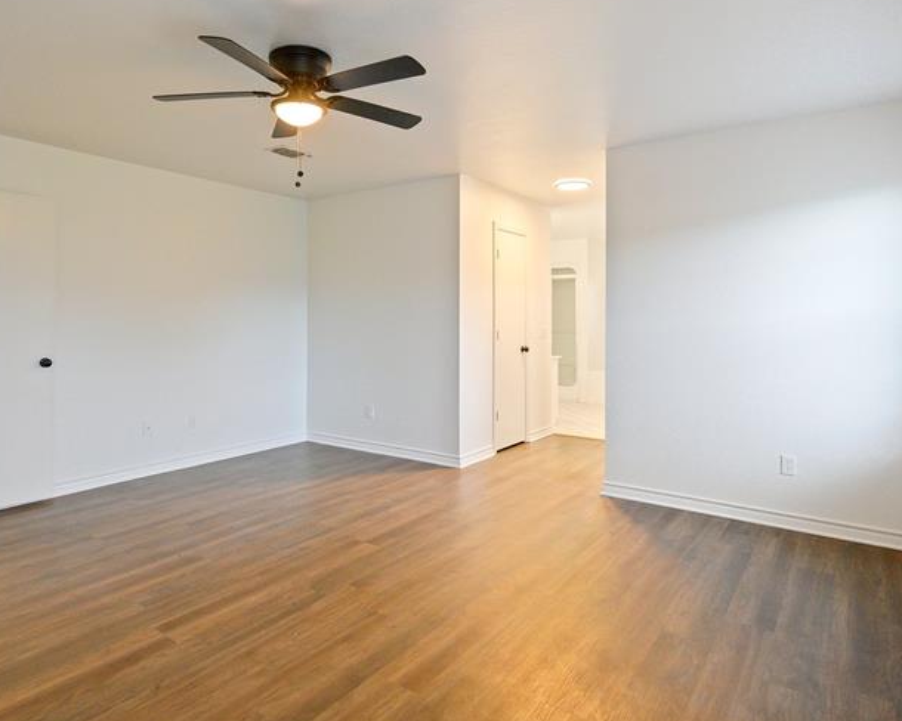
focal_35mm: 22
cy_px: 315
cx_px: 384
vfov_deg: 62.9
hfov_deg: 74.6
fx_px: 587
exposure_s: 1/100
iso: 640
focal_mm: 14
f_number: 4
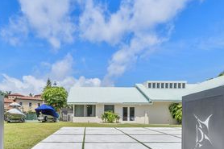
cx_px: 93
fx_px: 168
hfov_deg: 67.0
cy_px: 120
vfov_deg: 45.4
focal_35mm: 27
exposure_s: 1/320
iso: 100
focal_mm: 10
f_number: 11
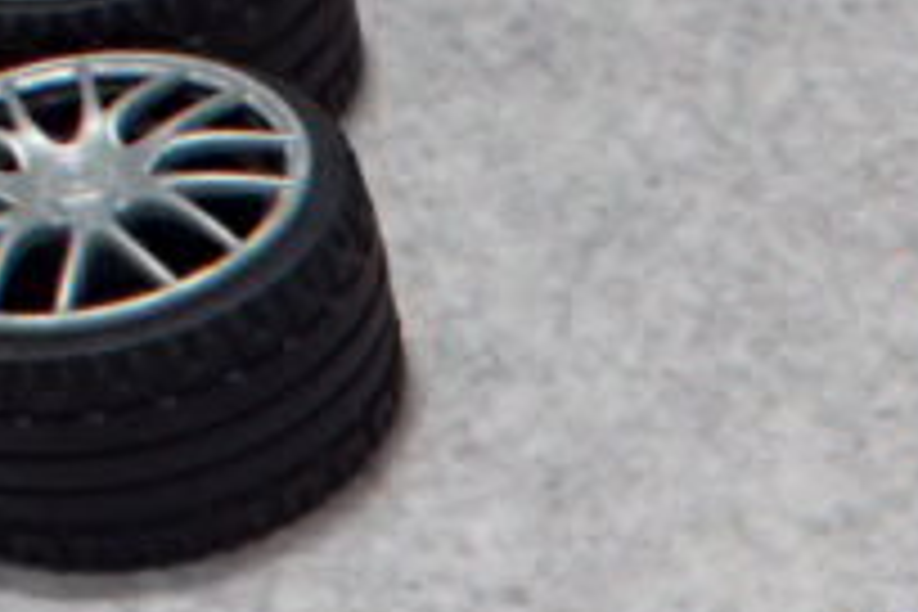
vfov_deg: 10.4
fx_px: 3162
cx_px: 1256
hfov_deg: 15.6
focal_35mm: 124
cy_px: 1076
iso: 800
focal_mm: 6.86
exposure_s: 1/50
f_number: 3.5
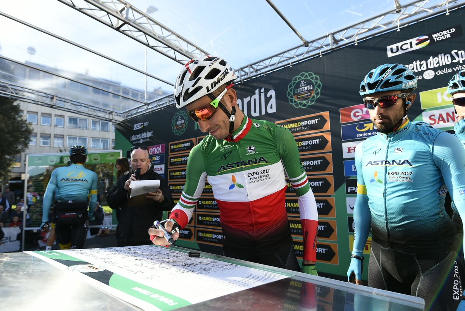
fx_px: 259
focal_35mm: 20
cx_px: 232
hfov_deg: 83.9
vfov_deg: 62.1
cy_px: 156
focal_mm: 20
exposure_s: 1/500
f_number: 5.6
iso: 320
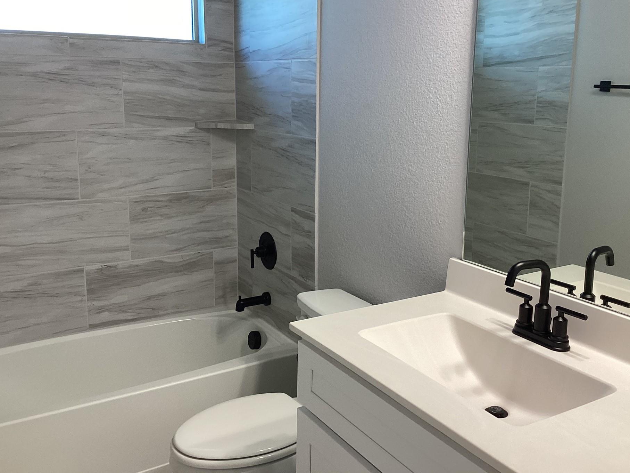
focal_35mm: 35
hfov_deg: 52.6
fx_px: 637
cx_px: 322
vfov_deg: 40.6
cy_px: 208
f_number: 2.4
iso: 125
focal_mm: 3.3
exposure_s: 1/60
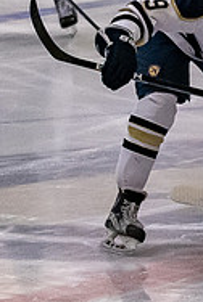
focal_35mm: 479
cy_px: -29
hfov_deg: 2.9
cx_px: 384
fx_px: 4036
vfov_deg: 4.3
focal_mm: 70
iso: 2500
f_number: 3.5
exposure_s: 1/1000
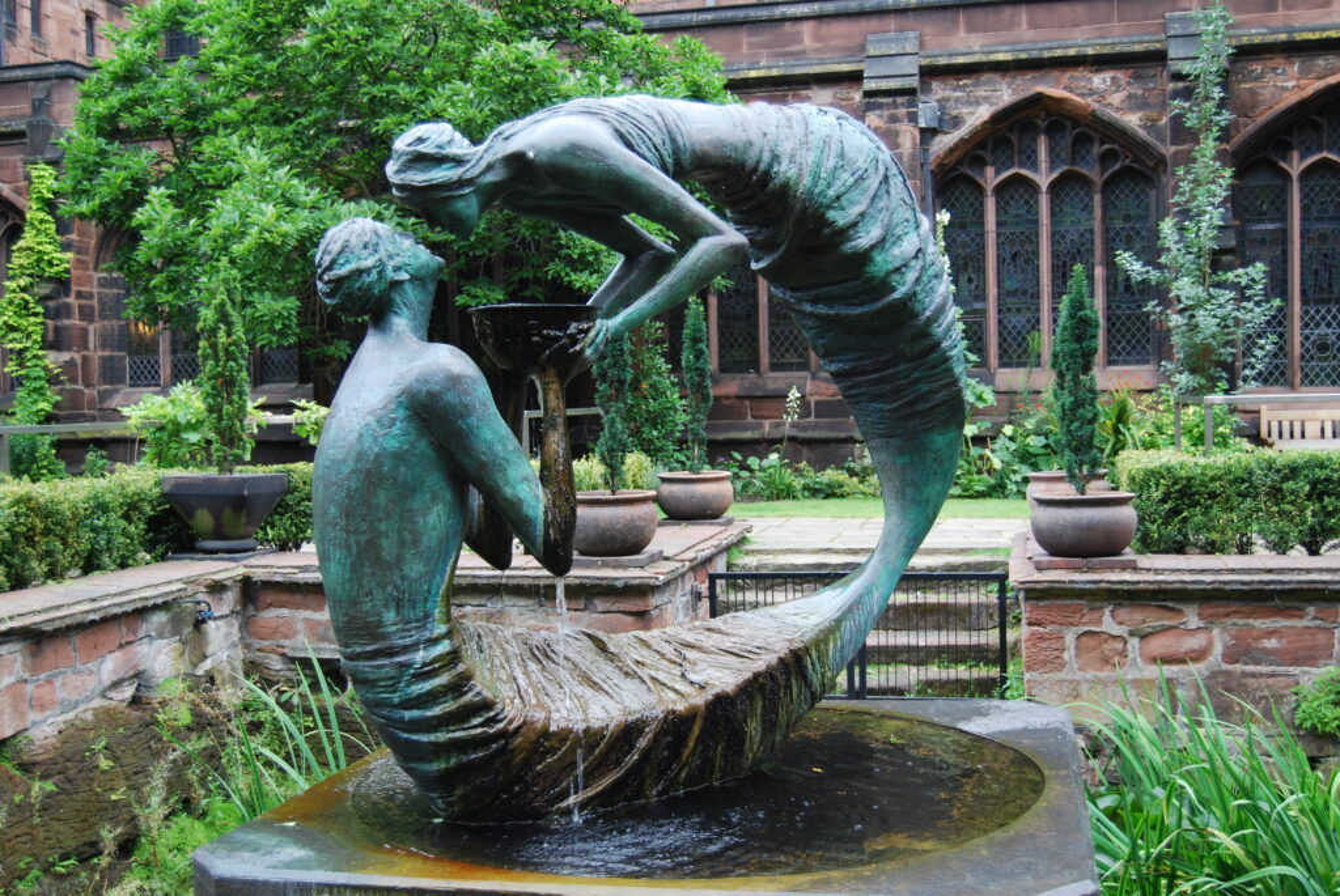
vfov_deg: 34.3
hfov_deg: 49.5
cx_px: 670
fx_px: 1453
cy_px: 448
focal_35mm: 39
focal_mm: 26
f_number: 4.2
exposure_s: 1/50
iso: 200
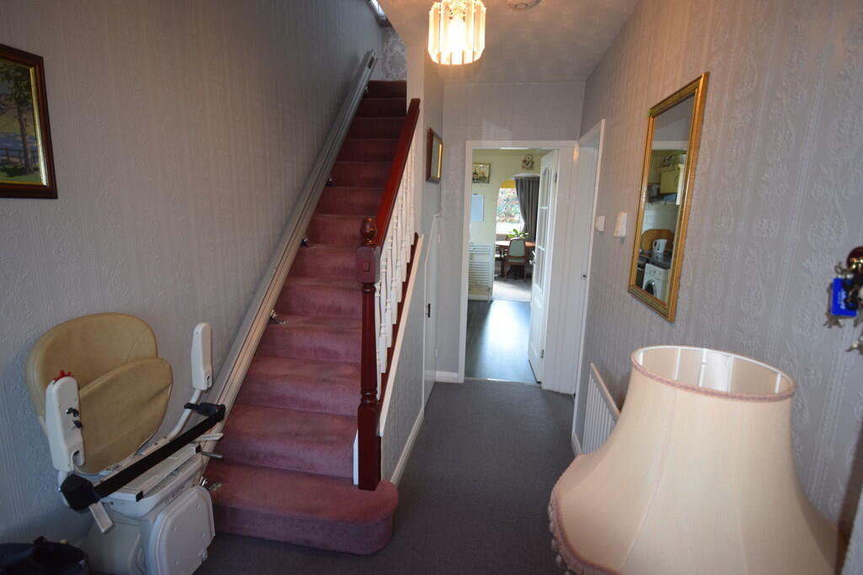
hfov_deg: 90.0
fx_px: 432
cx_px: 432
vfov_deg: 67.4
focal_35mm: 18
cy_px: 288
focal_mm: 12
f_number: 4.5
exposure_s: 1/80
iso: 800
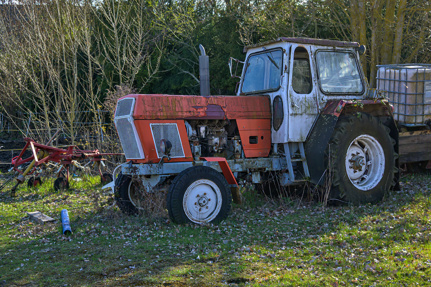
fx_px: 548
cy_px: 144
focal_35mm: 46
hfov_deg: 43.0
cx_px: 216
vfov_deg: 29.4
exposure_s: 1/350
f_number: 6.7
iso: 200
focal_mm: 30.5
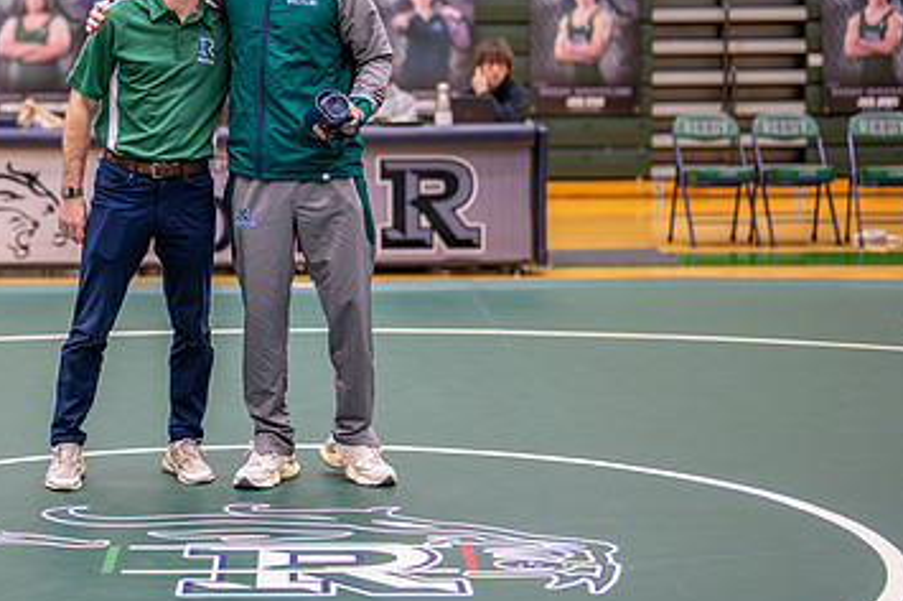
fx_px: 2456
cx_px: 160
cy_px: 146
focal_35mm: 98
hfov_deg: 20.6
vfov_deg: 13.9
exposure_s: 1/800
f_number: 1.2
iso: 1000
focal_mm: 50
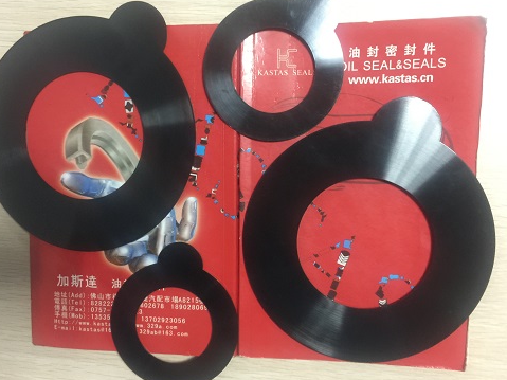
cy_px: 188
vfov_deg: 45.4
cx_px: 239
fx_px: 454
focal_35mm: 31
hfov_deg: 58.3
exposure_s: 1/4
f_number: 2.2
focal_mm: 4.15
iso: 125
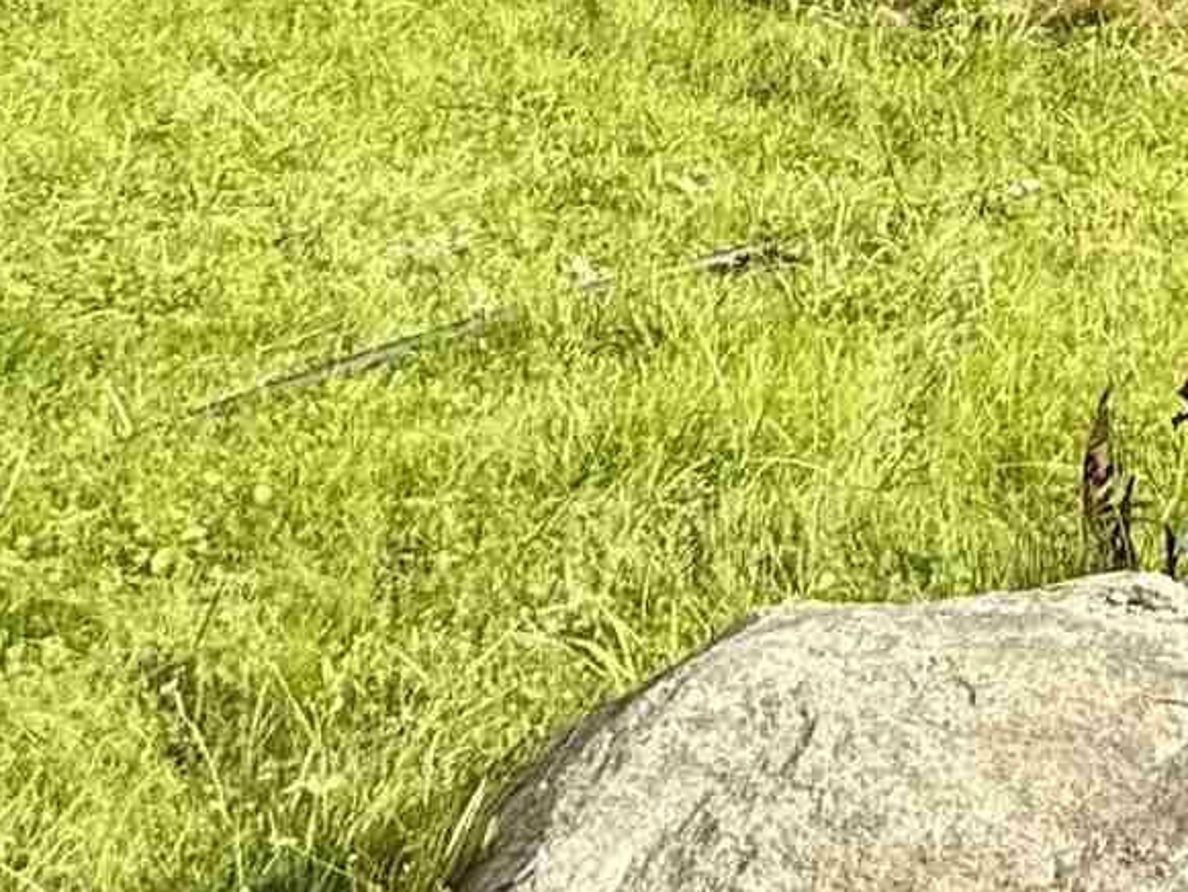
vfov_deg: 16.1
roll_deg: -0.7
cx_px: 1728
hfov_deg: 22.2
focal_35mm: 74
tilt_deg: +7.7
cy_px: -824
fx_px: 2540
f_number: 2.2
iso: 64
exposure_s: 1/564
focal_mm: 2.22
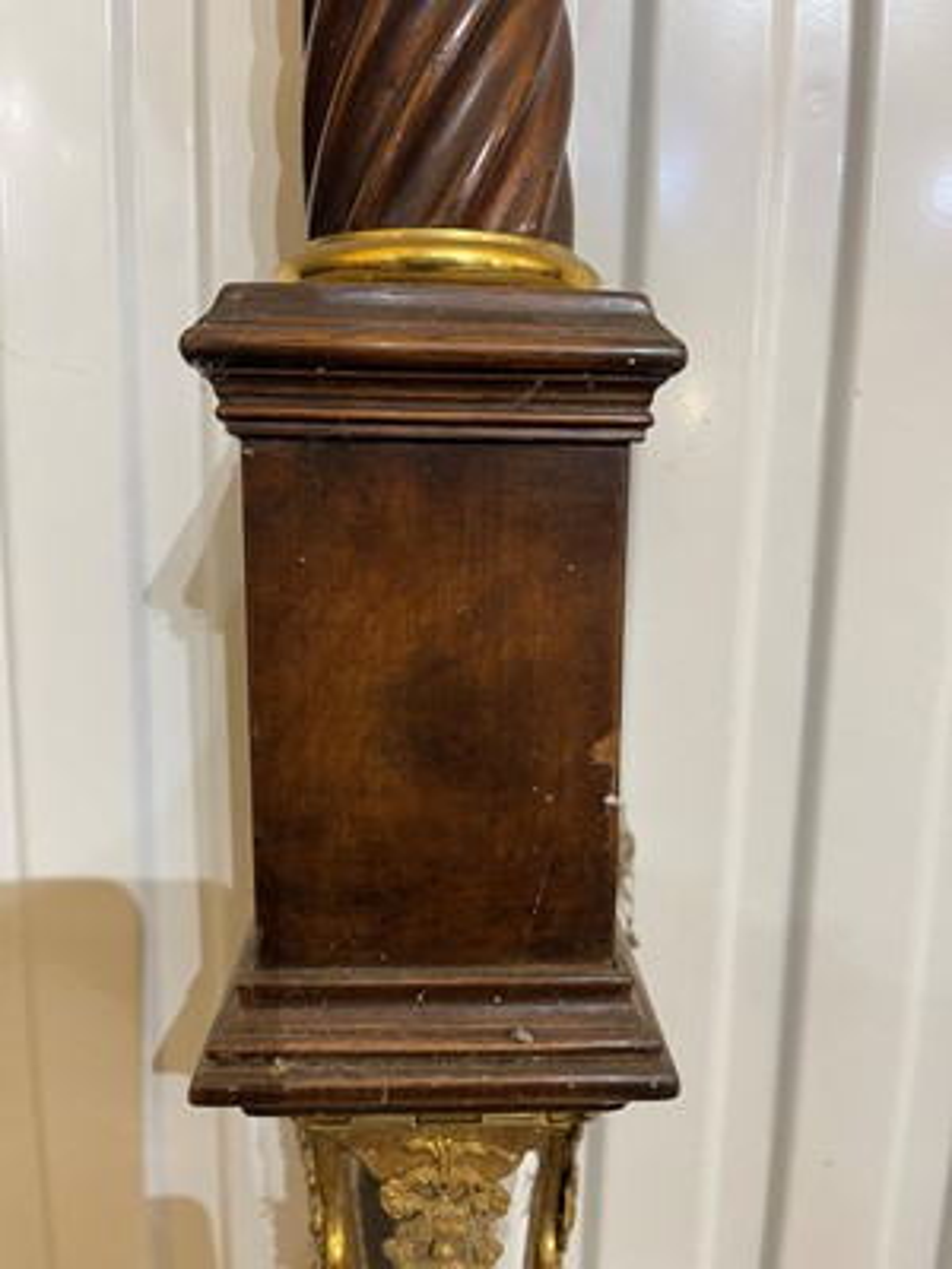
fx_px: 917
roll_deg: -1.0
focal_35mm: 25
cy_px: 634
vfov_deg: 69.4
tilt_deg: -7.9
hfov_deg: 54.9
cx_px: 476
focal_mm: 5.1
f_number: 1.6
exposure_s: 1/50
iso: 125
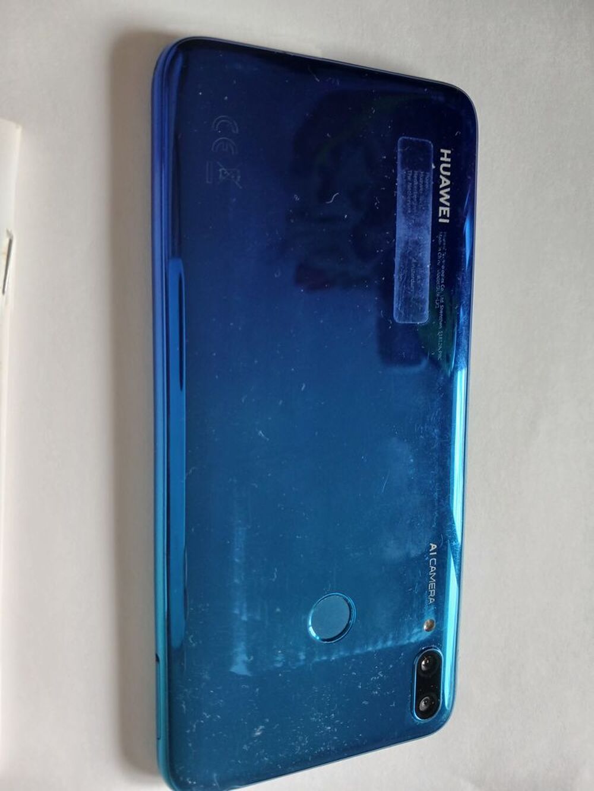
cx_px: 297
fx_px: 618
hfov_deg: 51.4
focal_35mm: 27
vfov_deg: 65.3
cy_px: 396
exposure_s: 1/50
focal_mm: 3.98
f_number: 1.8
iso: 100
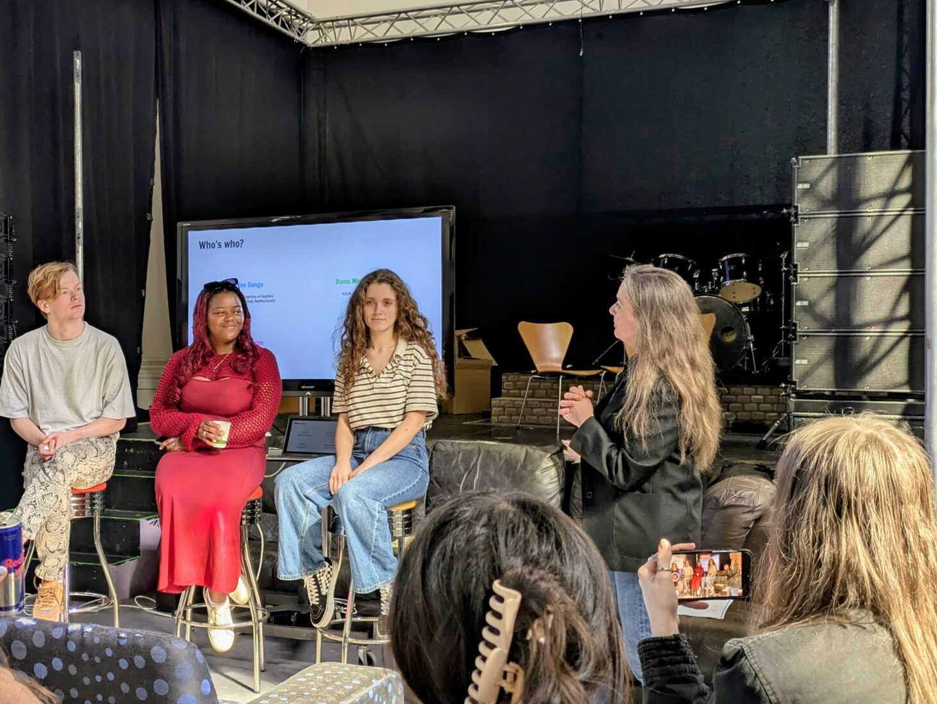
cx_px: 267
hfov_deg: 42.0
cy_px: 382
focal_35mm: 44
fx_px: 1191
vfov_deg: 32.9
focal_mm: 5.43
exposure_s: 1/100
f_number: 1.89
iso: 57
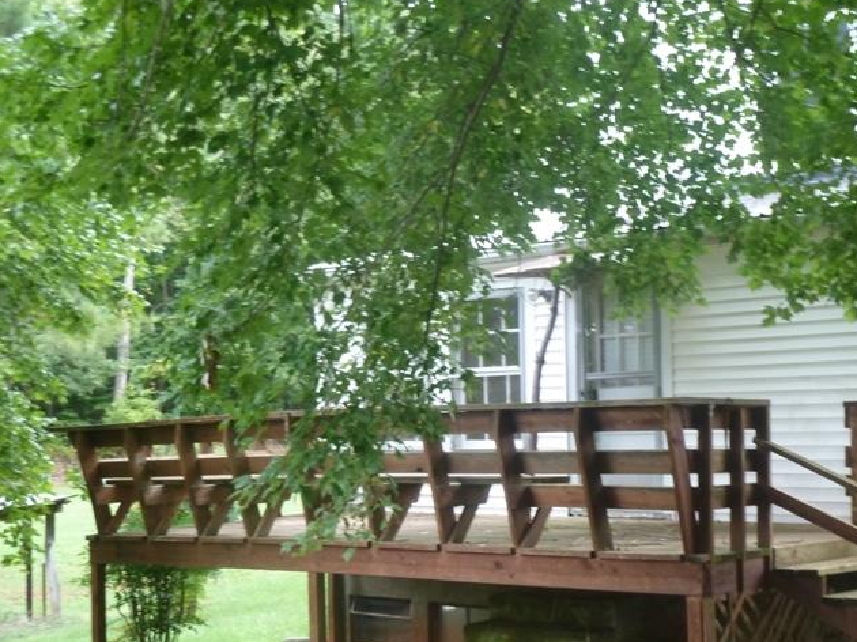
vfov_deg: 24.0
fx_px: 1510
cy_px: 392
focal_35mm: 61
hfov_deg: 31.6
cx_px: 516
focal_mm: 7.9
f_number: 3.8
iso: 160
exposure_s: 1/30
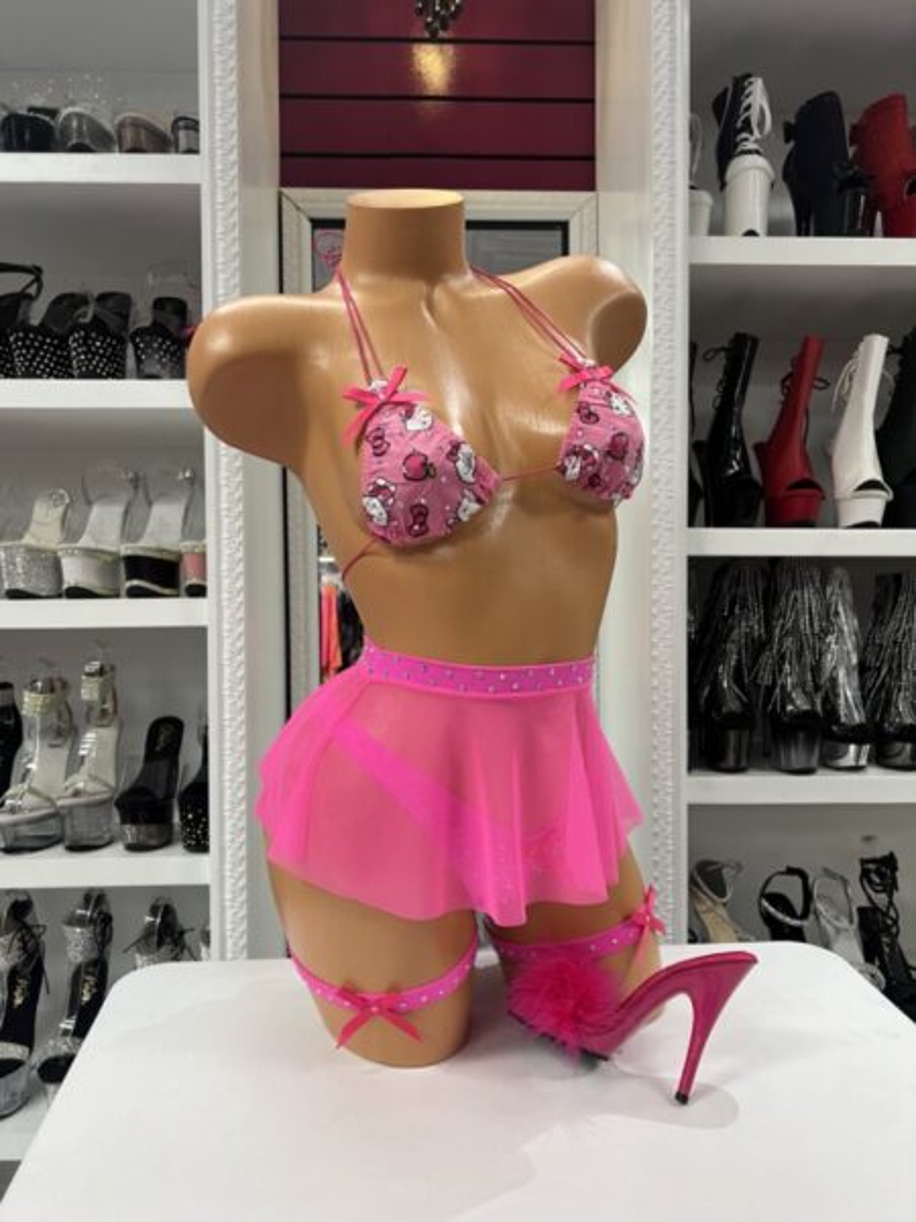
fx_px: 917
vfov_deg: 67.3
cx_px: 458
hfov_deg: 53.1
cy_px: 611
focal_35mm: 26
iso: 100
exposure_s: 1/60
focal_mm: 5.7
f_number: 1.5
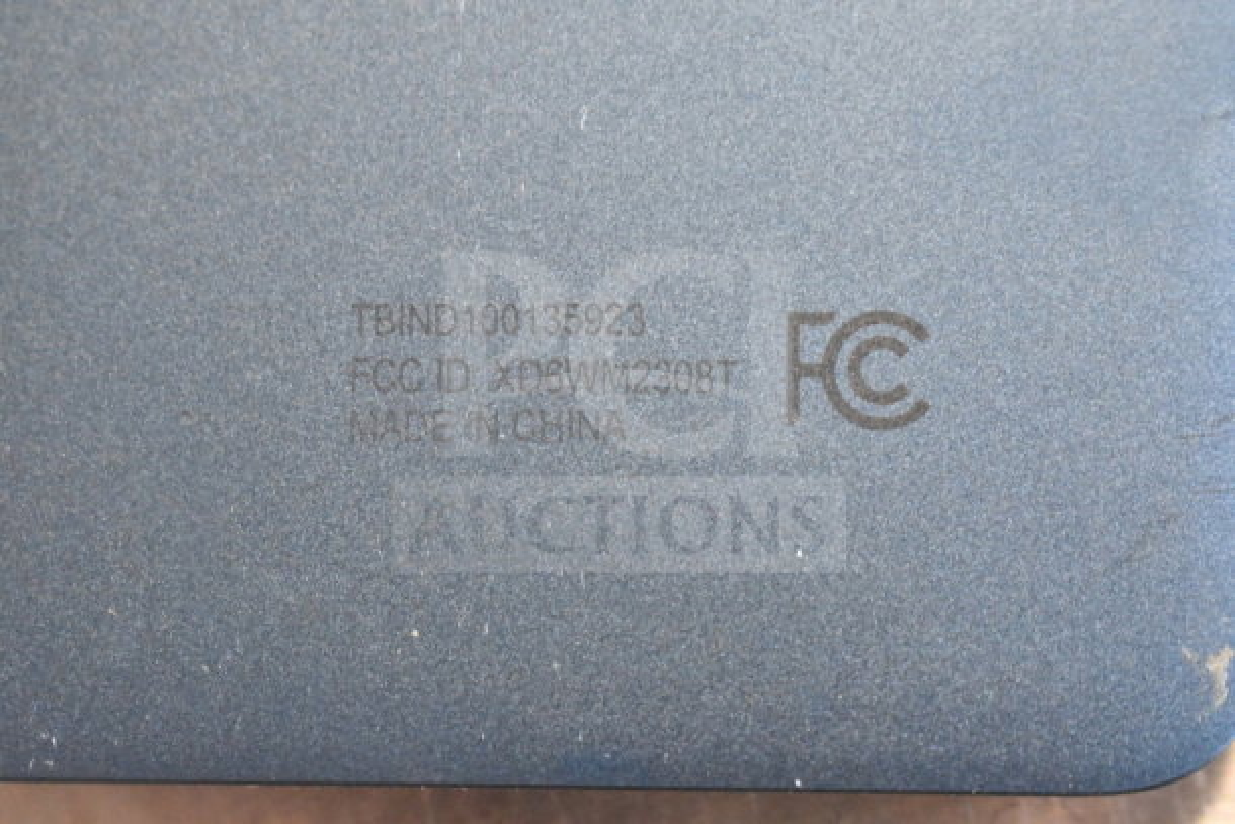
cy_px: 412
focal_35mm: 82
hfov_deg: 24.6
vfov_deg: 16.6
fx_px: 2831
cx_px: 618
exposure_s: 1/100
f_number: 5.6
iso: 10000
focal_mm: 55
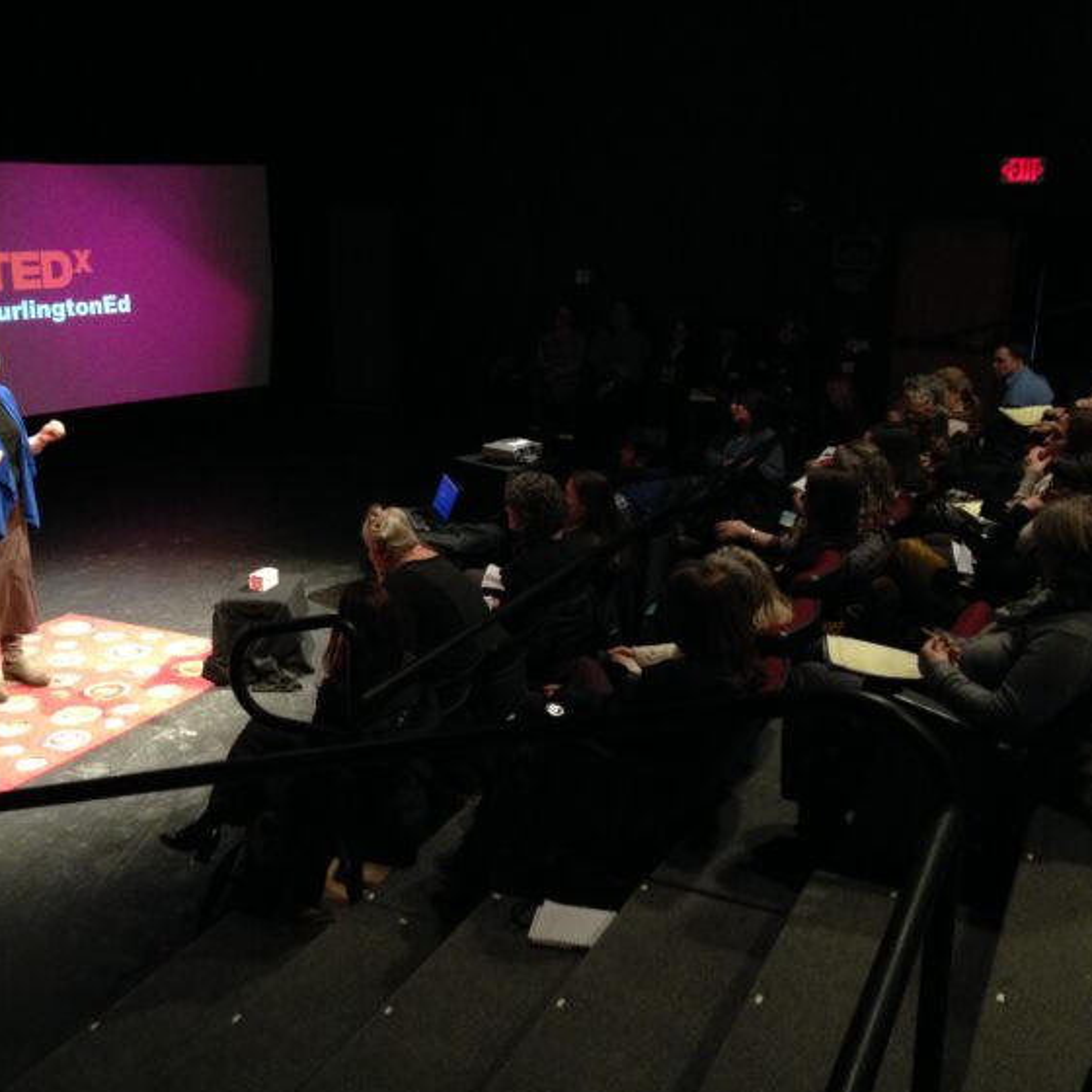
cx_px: 544
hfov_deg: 41.9
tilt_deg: -16.6
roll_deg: -0.5
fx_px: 1428
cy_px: 560
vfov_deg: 41.9
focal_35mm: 40
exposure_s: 1/20
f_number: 2.4
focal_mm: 4.12
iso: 320
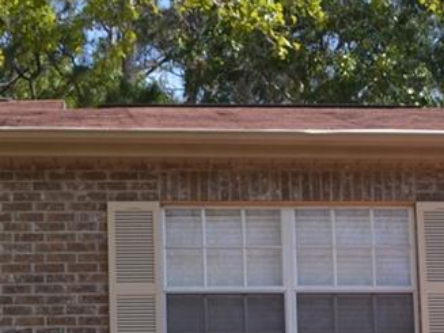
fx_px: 1628
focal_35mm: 127
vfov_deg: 10.9
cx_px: 217
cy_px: 589
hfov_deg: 15.5
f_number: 7.1
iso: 100
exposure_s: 1/200
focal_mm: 18
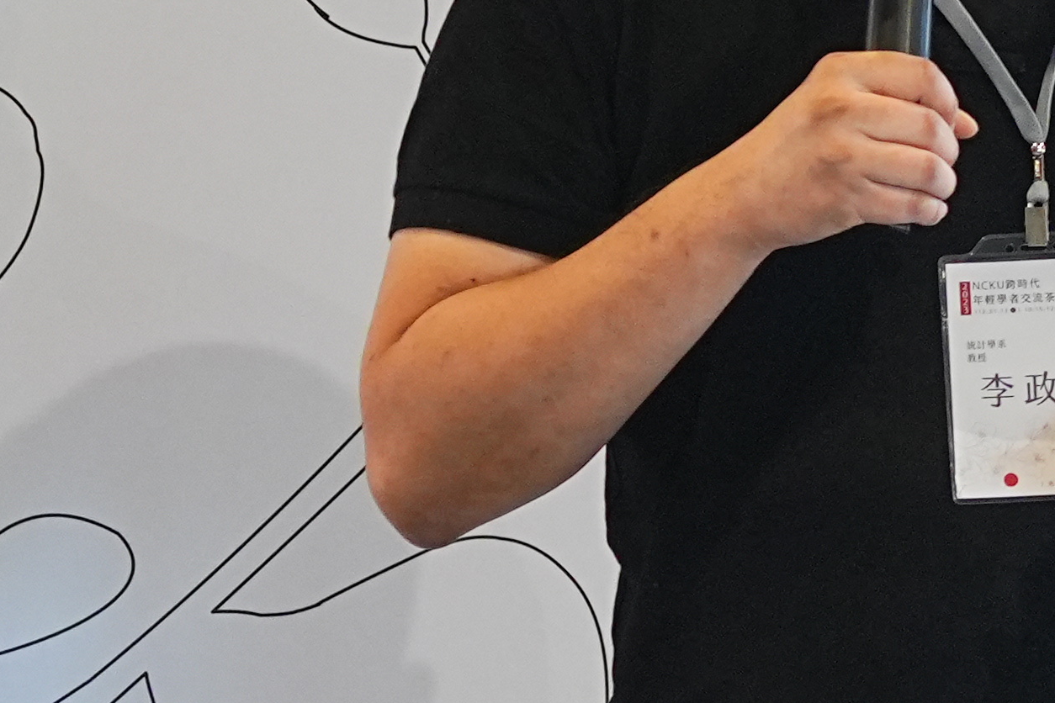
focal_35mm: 475
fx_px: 13919
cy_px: -115
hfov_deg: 4.3
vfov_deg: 2.9
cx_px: 2179
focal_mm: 85
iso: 2000
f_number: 4
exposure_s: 1/125
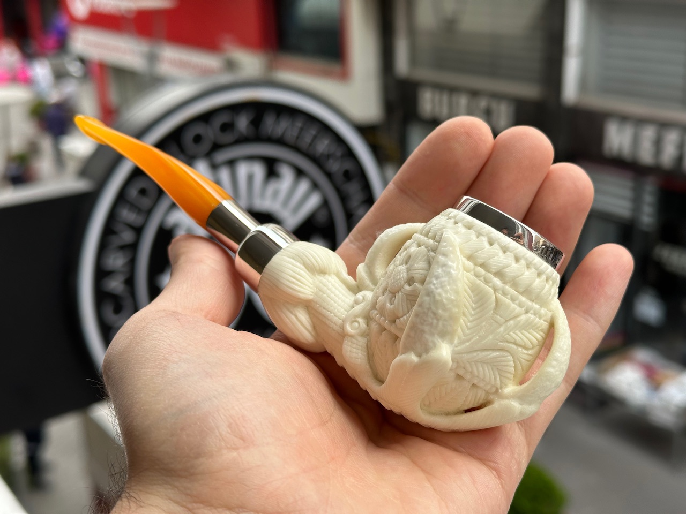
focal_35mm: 48
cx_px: 343
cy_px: 257
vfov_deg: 30.3
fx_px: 951
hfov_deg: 39.7
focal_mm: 6.86
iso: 64
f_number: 1.78
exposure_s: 1/872
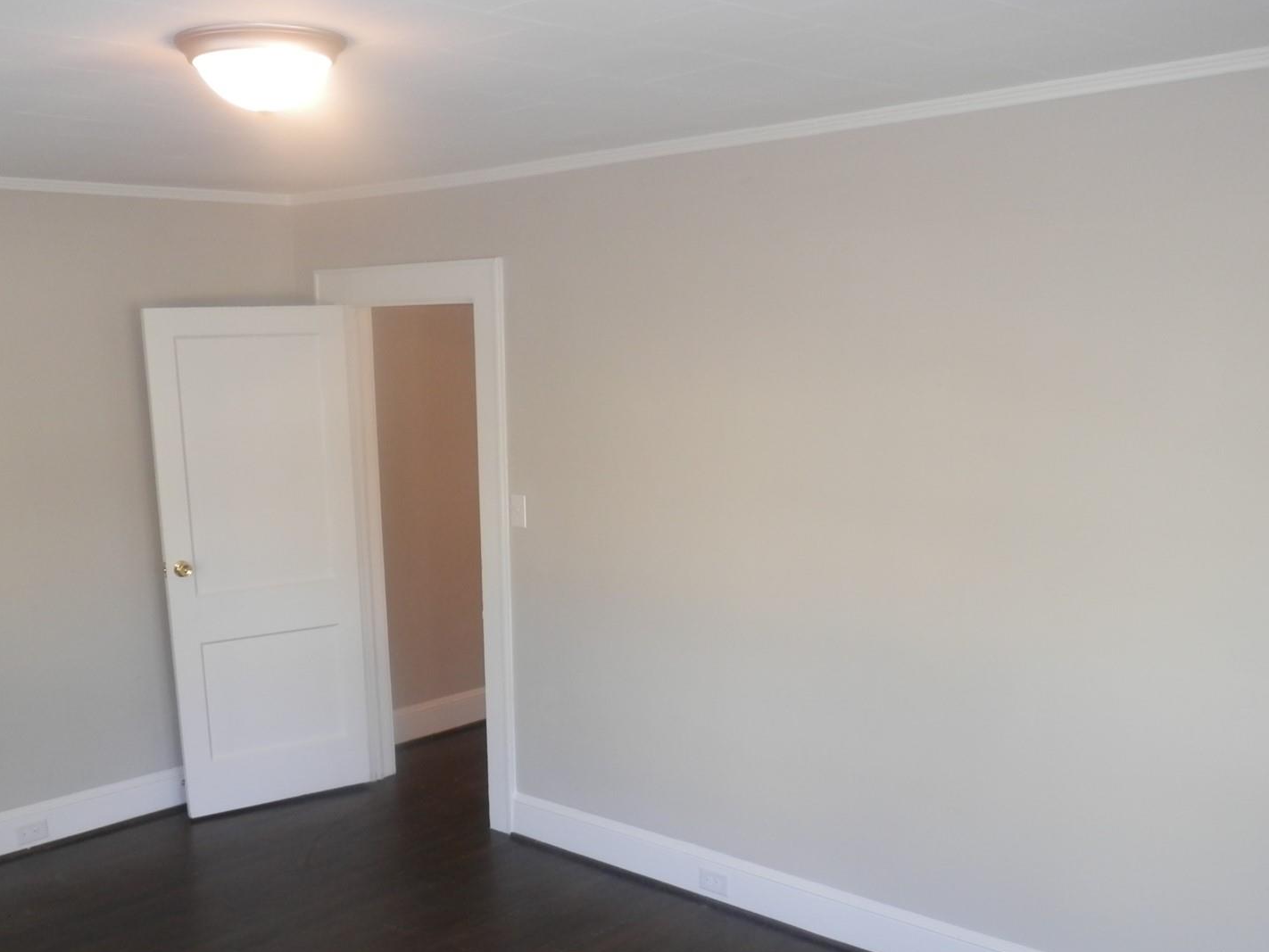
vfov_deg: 39.1
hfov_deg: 51.2
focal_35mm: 36
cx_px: 541
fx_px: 1320
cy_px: 655
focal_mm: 4.5
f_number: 3
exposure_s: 1/30
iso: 100
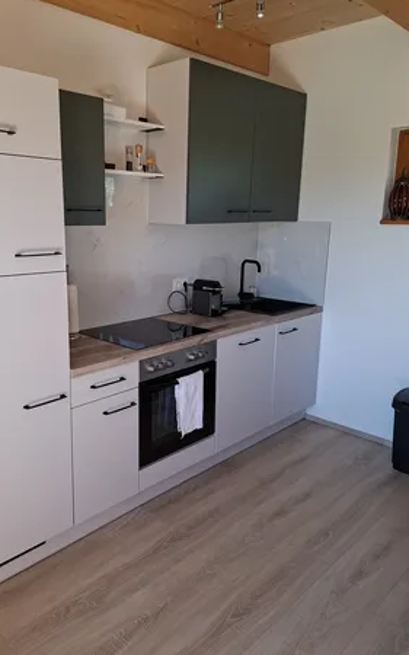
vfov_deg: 70.4
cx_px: 156
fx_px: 464
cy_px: 316
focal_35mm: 26
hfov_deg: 47.2
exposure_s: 1/100
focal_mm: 5.54
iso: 64
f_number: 1.8
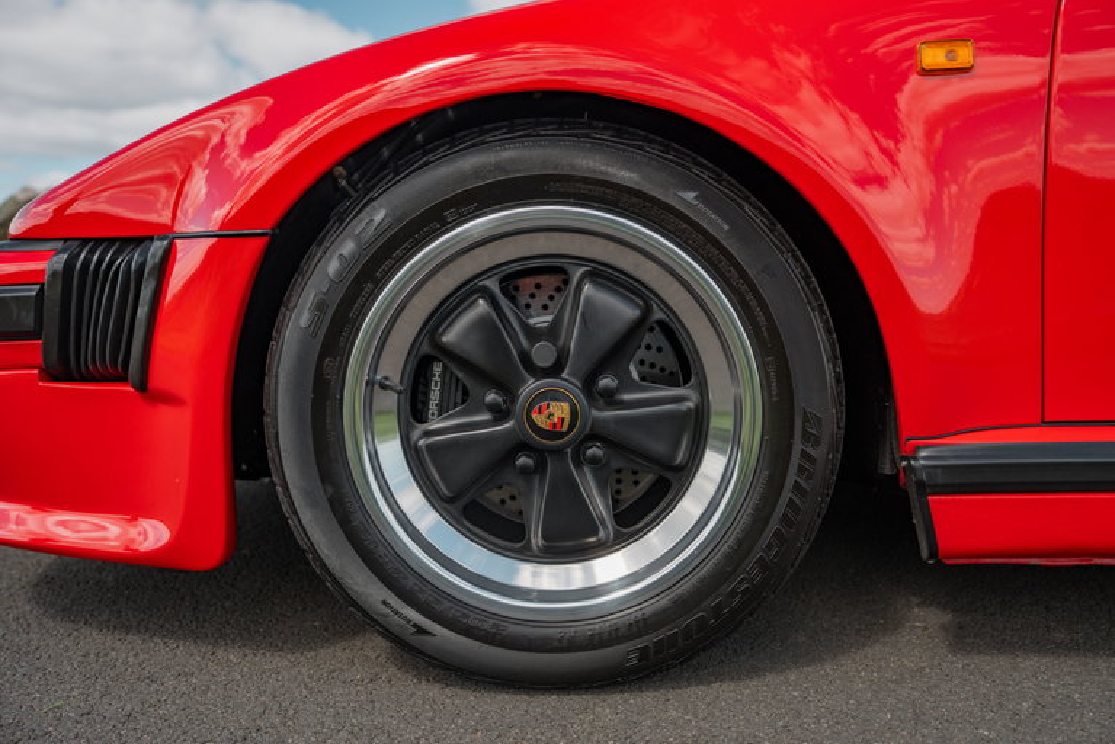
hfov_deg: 58.7
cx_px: 558
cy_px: 372
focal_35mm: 32
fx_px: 991
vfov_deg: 41.1
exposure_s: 1/1000
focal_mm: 32
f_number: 2.8
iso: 100
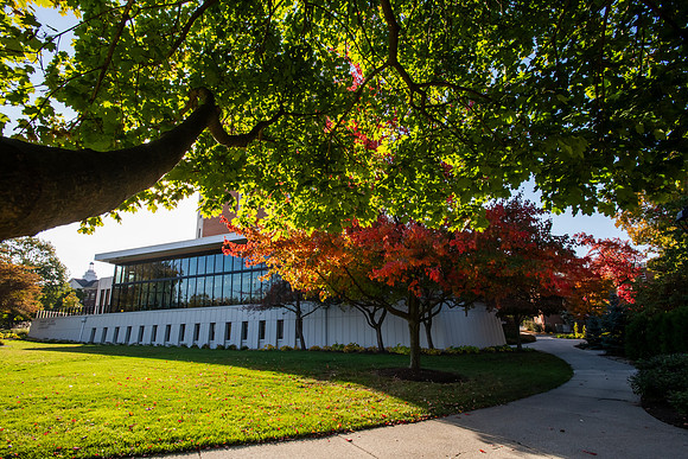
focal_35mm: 19
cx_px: 344
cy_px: 230
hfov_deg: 86.9
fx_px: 363
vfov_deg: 64.6
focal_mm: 19
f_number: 18
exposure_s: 1/125
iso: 800
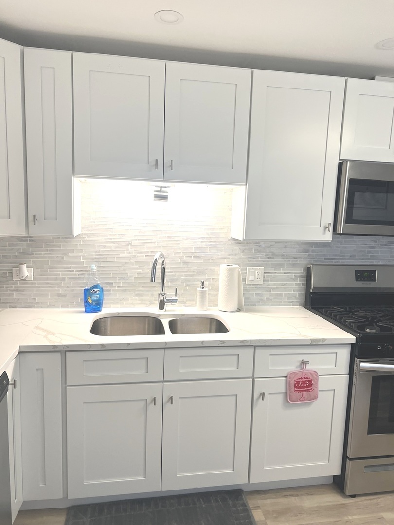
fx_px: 395
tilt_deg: -7.4
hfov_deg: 53.1
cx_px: 197
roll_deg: -1.9
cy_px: 262
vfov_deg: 67.3
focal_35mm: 26
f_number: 1.5
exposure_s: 1/120
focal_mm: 5.7
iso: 80
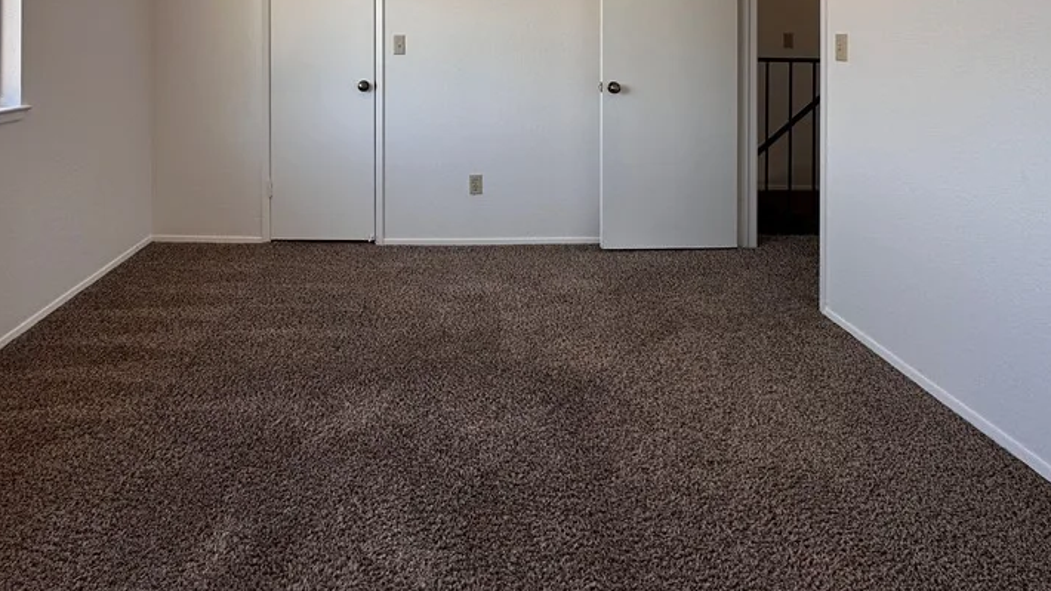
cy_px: 31
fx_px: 613
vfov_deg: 45.3
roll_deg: +0.3
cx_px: 443
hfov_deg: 80.6
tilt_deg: +0.0
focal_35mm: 22
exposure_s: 1/99
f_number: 2.2
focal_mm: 2.22
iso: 64
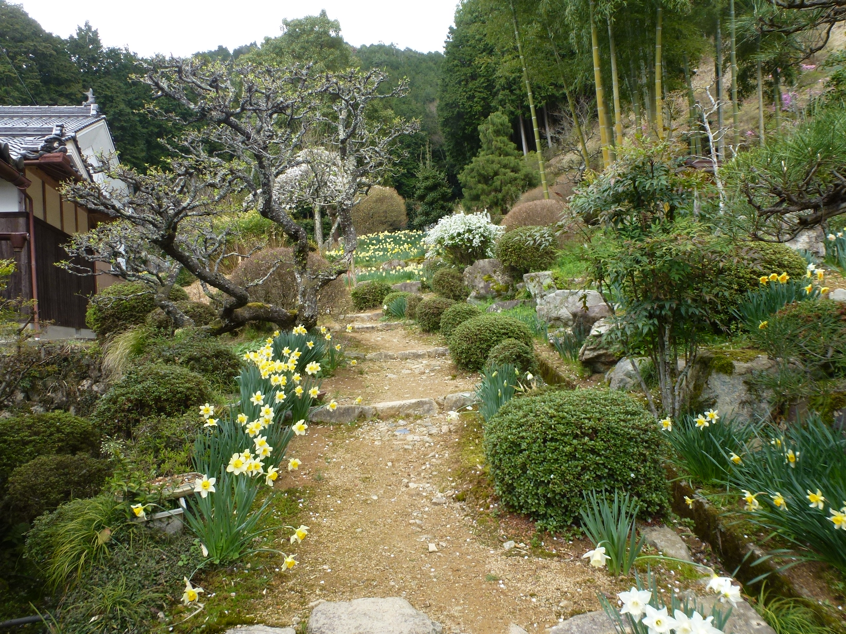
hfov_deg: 71.6
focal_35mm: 24
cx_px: 423
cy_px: 317
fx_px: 587
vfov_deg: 56.8
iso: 100
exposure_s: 1/125
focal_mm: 4.3
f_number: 3.5
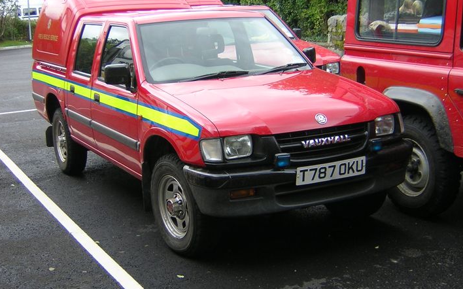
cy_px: 121
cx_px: 233
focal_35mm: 55
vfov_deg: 23.5
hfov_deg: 36.9
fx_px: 694
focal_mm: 6.6
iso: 100
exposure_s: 1/69
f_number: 3.1
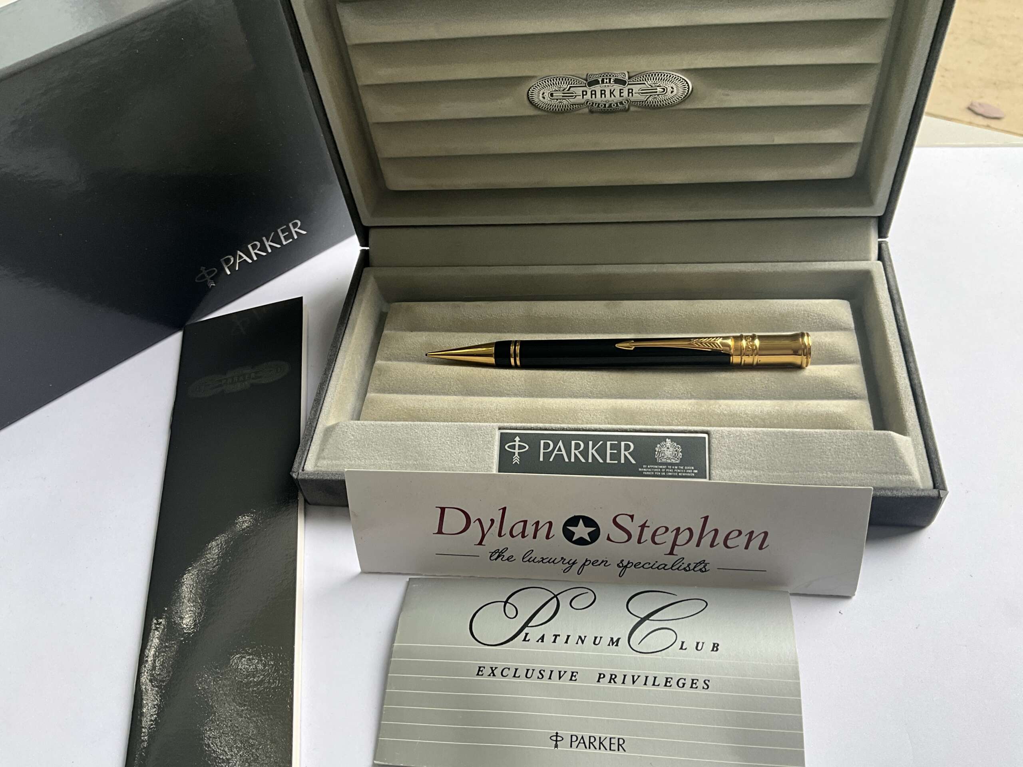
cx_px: 512
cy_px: 384
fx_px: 857
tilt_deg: -51.3
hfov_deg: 61.7
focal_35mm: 29
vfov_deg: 48.2
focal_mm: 3
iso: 40
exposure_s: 1/122
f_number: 1.8
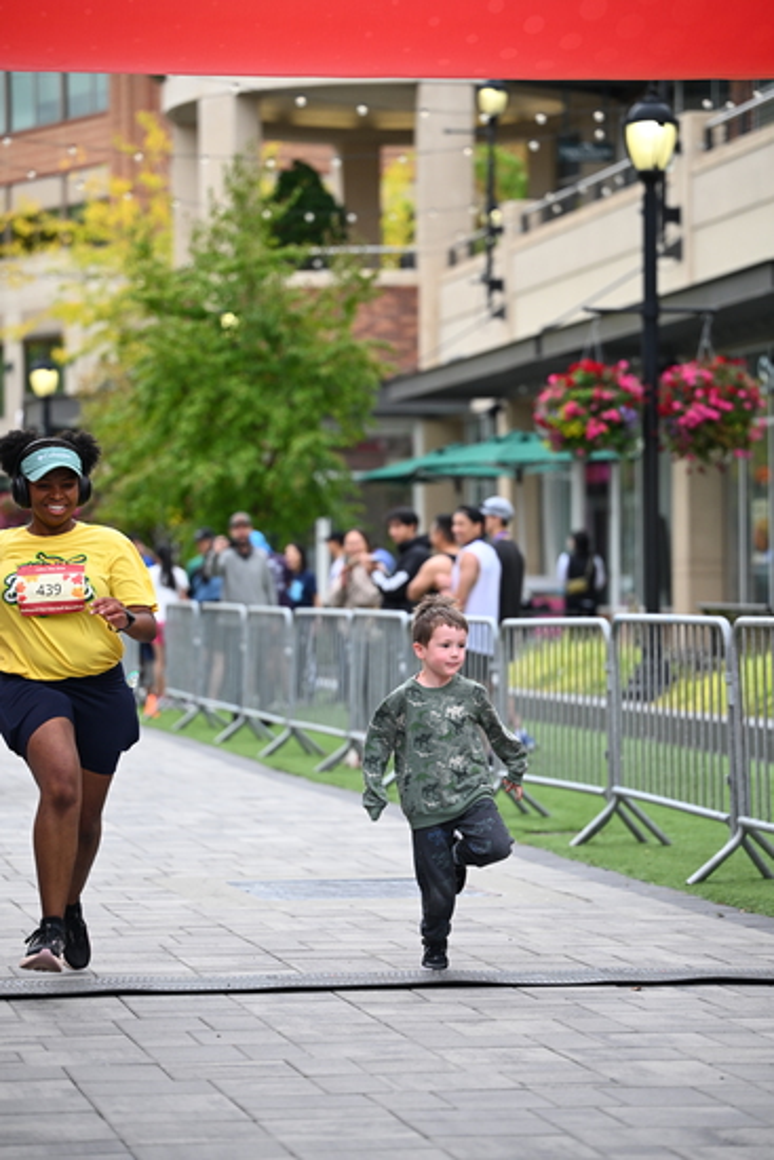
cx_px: 387
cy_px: 580
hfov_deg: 13.0
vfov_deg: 19.5
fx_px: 3384
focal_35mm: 105
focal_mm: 105
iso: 640
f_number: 2.8
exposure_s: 1/2500
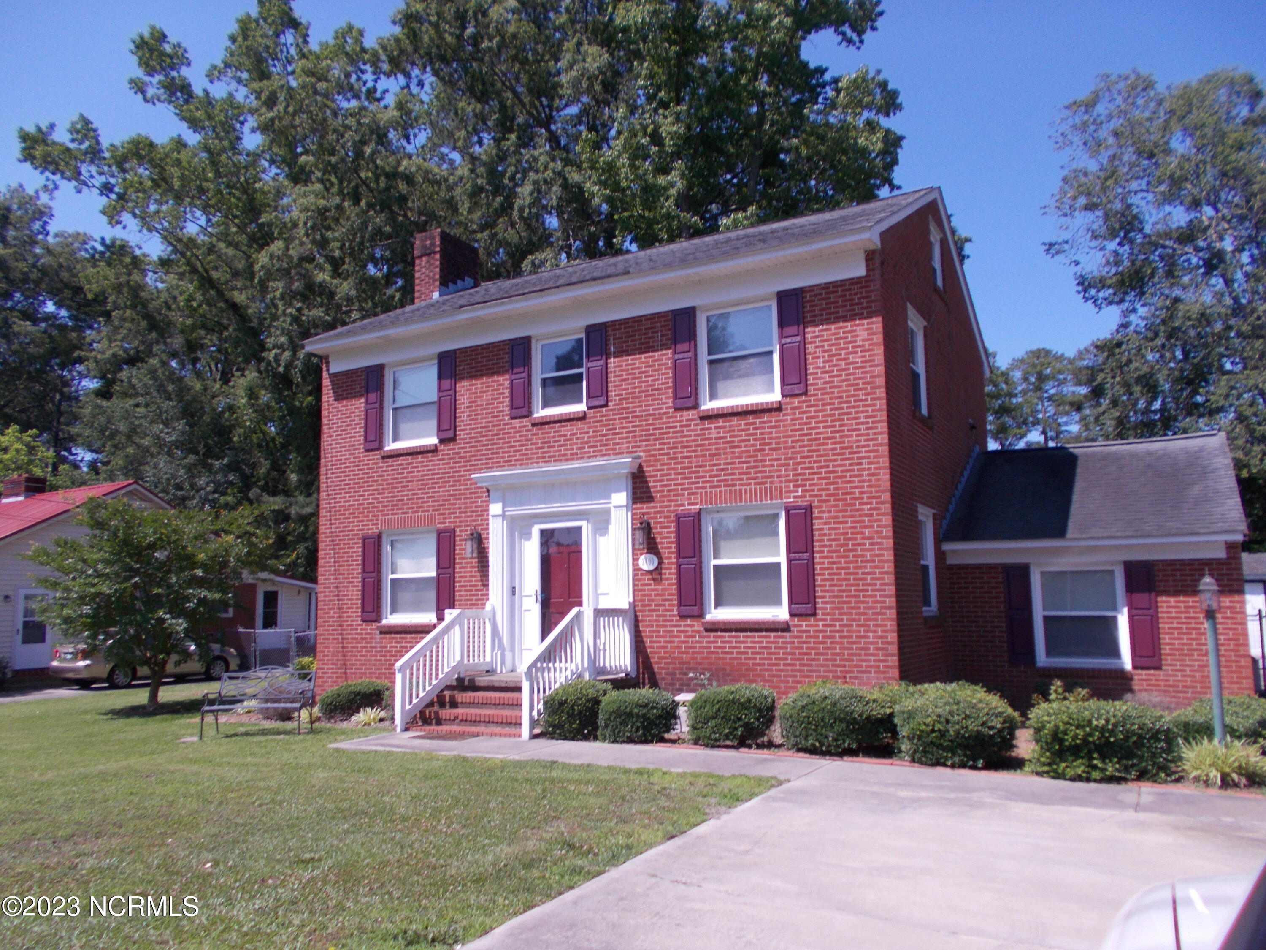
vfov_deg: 53.1
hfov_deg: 67.3
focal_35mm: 26
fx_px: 951
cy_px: 475
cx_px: 633
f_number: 8
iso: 80
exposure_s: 1/125
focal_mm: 4.6
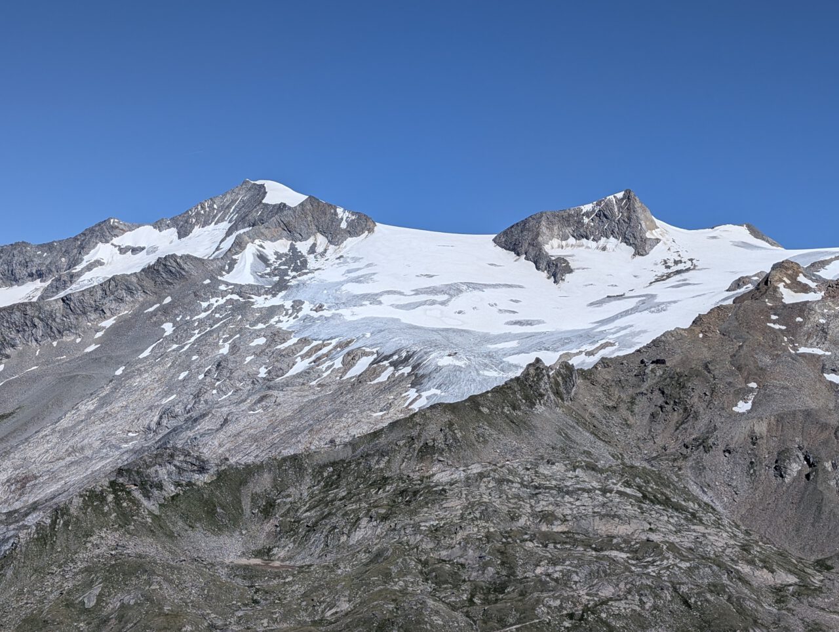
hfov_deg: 38.9
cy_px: 316
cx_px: 420
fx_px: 1189
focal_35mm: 49
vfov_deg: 29.8
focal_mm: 6.9
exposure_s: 1/2488
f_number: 1.68
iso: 21
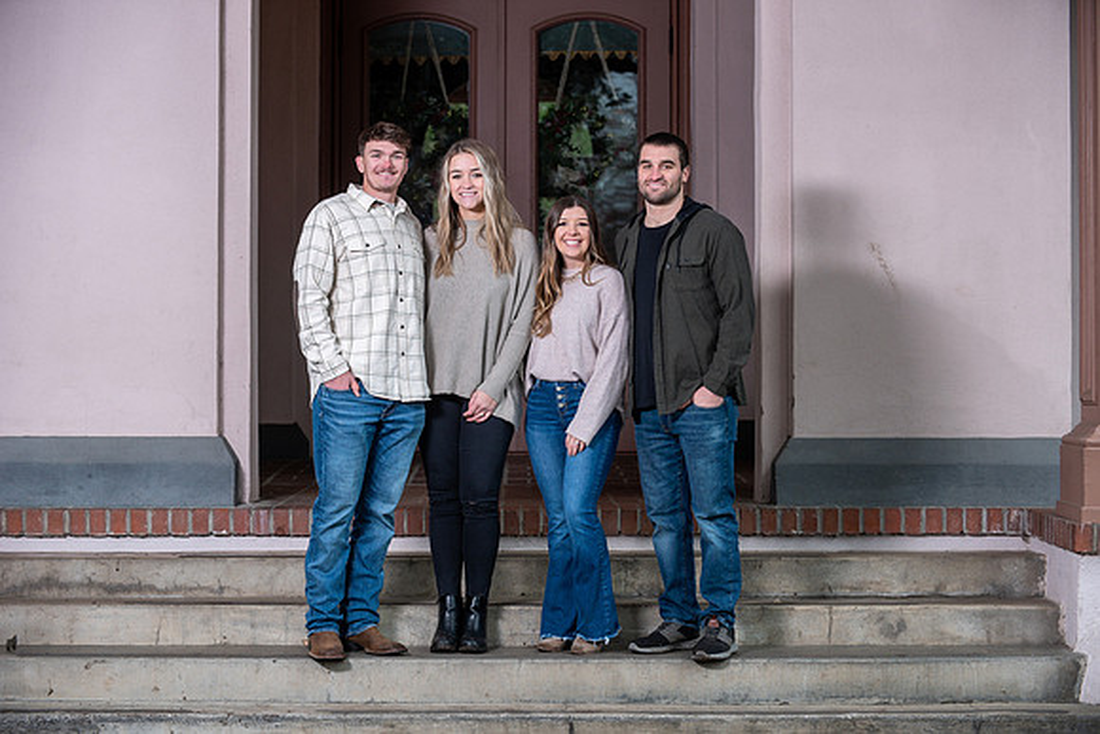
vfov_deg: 15.2
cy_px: 367
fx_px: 2751
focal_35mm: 90
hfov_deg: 22.6
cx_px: 550
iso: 200
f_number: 4
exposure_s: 1/60
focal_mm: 90
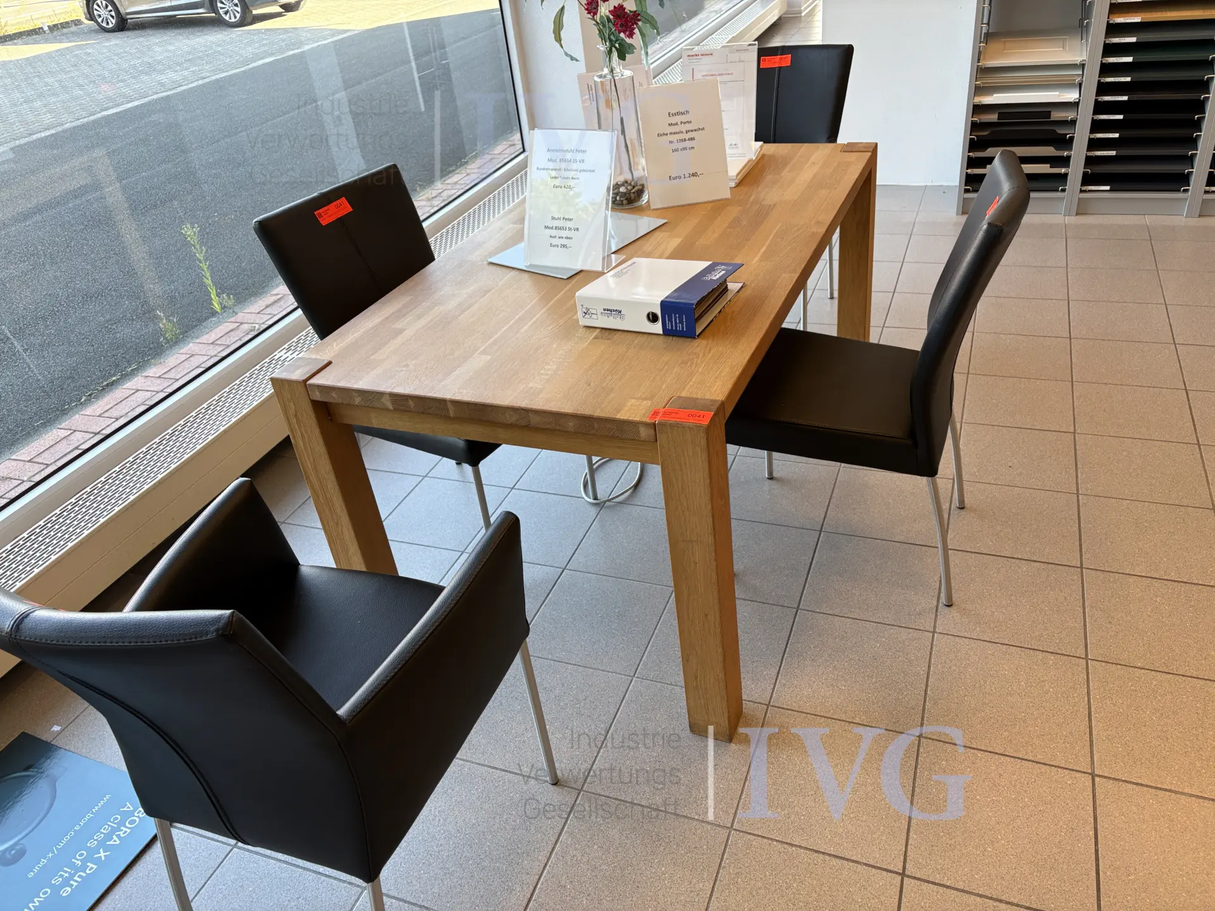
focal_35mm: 26
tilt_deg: -29.8
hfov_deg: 67.3
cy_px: 456
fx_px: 913
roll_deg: +5.3
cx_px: 608
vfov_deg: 53.1
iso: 40
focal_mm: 5.96
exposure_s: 1/100
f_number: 1.6
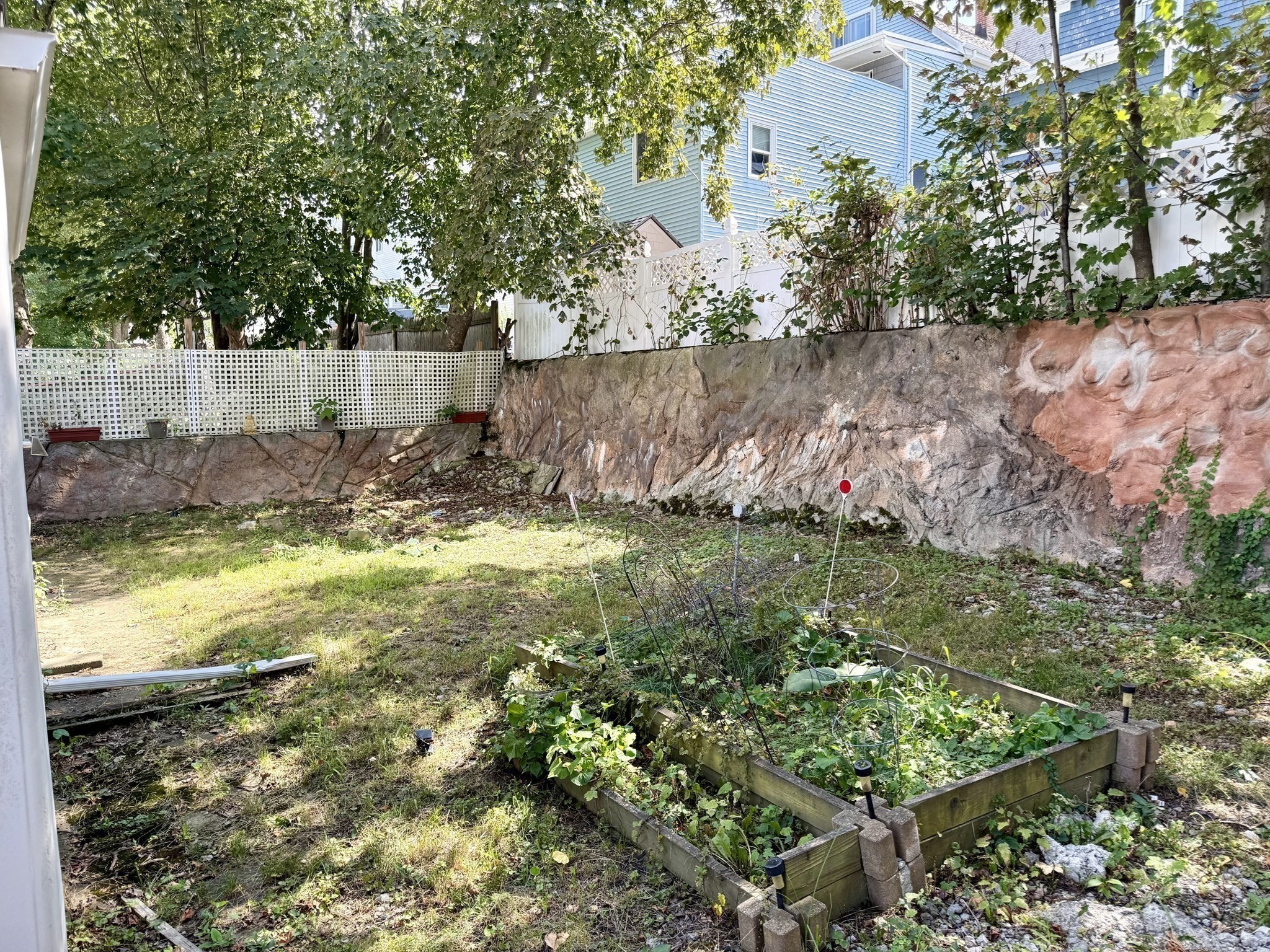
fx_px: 881
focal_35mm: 24
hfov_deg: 71.6
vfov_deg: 56.8
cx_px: 635
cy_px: 476
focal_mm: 6.76
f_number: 1.78
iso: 100
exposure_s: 1/654
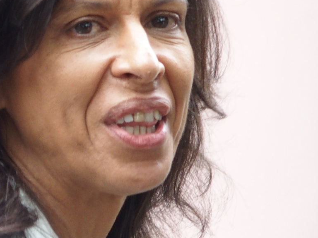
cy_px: 146
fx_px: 5925
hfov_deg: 3.1
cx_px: 10
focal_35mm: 645
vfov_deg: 2.3
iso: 400
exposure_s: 1/250
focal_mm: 51.4
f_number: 2.8
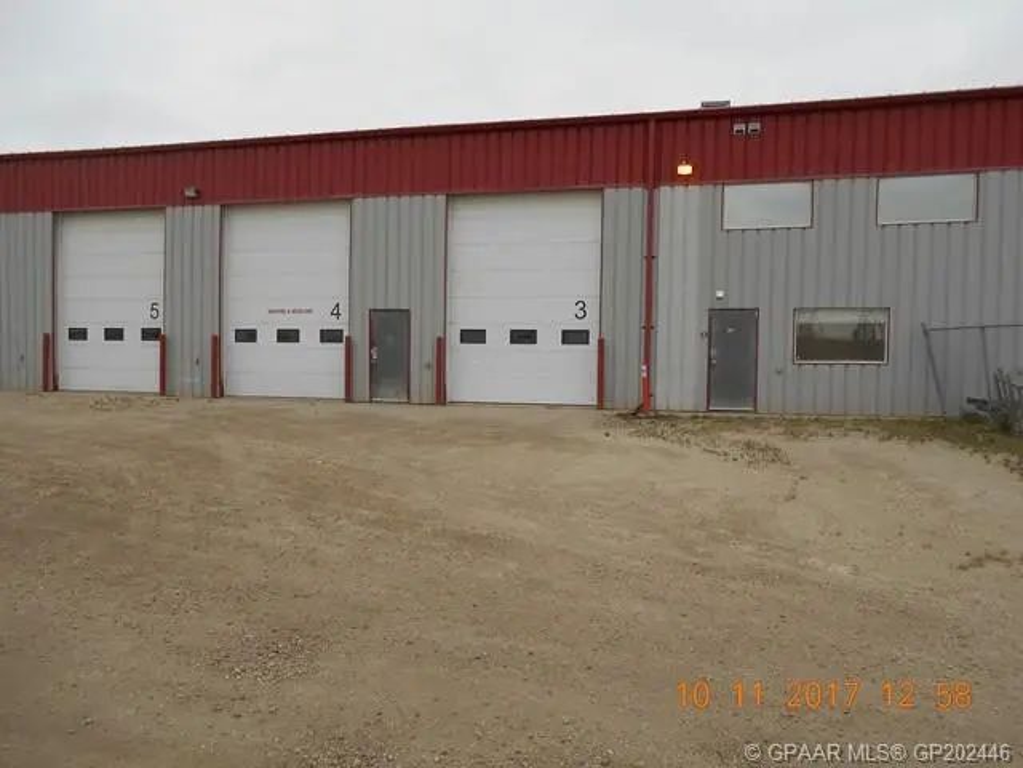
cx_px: 512
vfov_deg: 53.1
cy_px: 384
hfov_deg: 67.3
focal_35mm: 26
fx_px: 768
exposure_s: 1/250
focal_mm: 4.6
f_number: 3.2
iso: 80
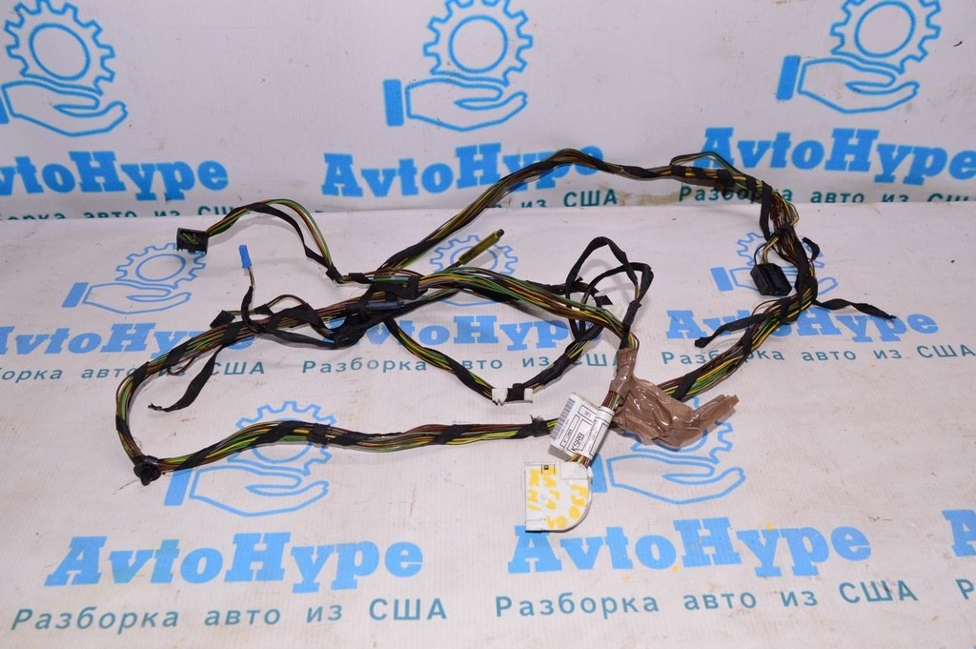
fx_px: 894
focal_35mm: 33
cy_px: 324
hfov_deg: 57.3
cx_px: 488
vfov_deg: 39.9
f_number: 8
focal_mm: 22
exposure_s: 1/200
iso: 1600
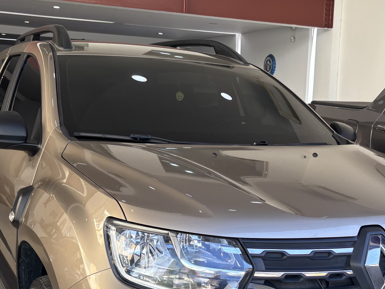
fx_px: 612
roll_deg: -2.8
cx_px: 246
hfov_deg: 34.7
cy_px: 208
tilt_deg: -10.2
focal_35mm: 55
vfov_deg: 26.3
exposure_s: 1/120
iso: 32
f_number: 1.6
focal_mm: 5.96
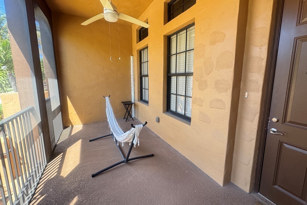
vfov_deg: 77.3
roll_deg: -0.5
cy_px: 96
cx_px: 151
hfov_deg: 100.4
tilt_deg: -9.0
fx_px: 128
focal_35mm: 15
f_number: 2.2
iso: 200
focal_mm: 2.22
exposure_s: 1/99
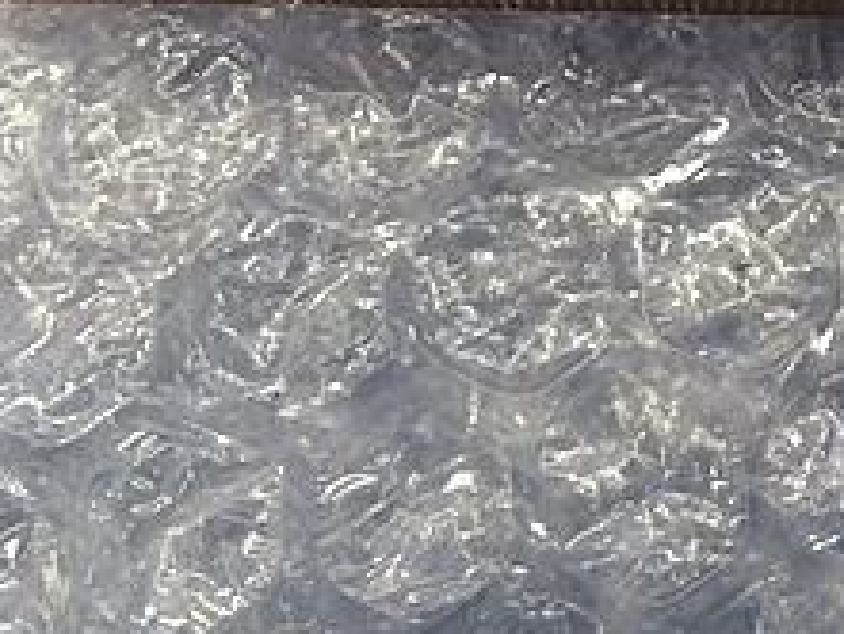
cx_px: 703
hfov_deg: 22.9
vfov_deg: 16.4
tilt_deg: -84.0
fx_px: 2049
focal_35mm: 84
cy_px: -241
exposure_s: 1/30
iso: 50
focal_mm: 4.15
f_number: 2.2
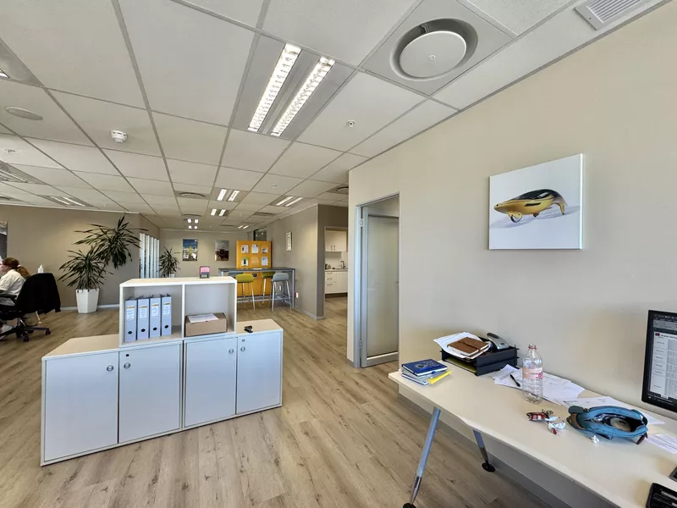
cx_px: 338
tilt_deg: -0.5
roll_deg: -0.5
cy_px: 254
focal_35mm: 14
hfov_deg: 102.1
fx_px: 274
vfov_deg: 85.7
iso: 80
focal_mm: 2.22
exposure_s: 1/100
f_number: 2.2
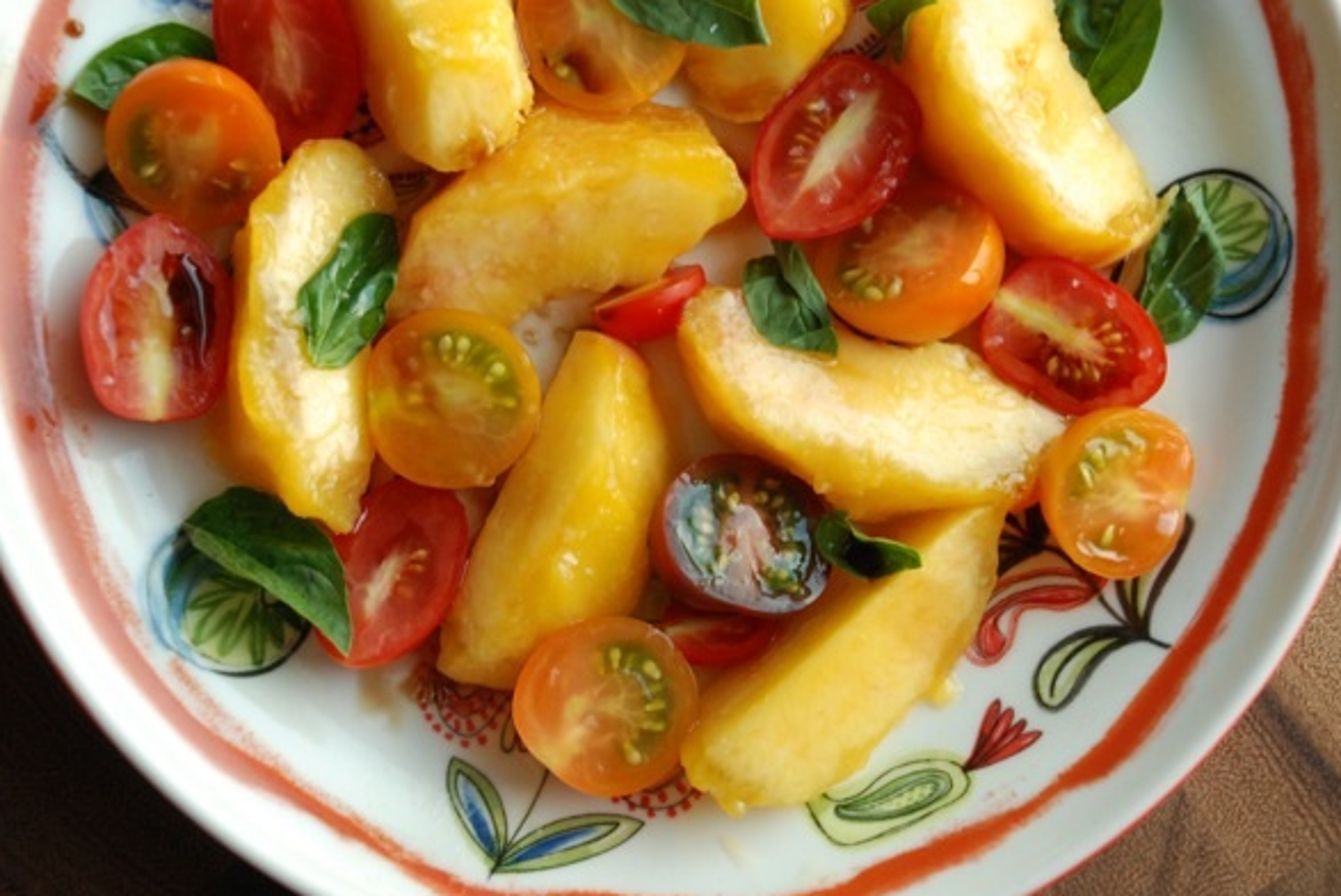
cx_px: 665
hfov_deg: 22.9
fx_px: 3317
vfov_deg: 15.4
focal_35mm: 89
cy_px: 456
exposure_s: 1/40
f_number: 5.6
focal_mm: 58
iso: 800
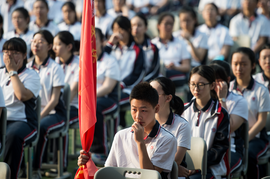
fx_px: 1837
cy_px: 64
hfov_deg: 8.4
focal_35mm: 245
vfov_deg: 5.6
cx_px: 129
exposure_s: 1/800
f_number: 2.8
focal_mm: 185
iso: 100
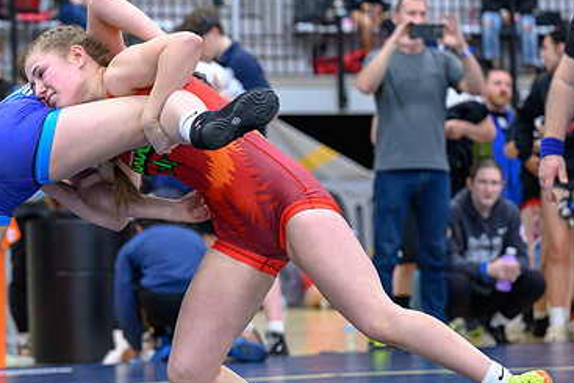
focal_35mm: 173
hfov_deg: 11.9
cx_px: 166
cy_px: 286
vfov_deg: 7.9
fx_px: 2759
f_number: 2.8
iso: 2800
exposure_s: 1/800
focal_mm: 80
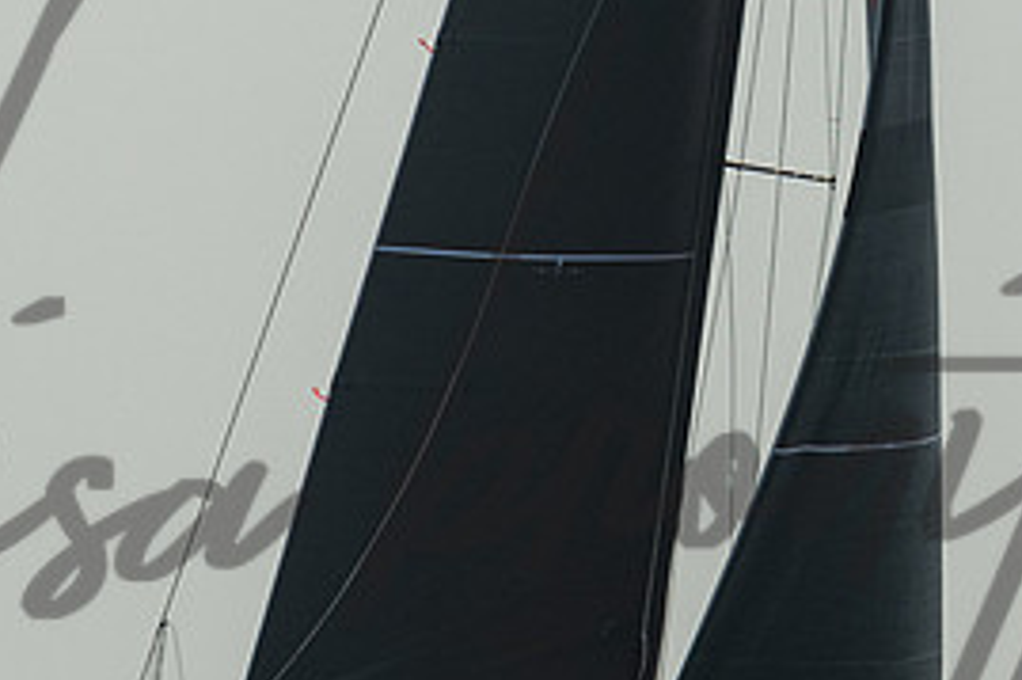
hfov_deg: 2.0
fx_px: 29193
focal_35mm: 1029
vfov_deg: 1.3
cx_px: 551
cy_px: 209
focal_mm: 200
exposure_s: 1/800
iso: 320
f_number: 6.3
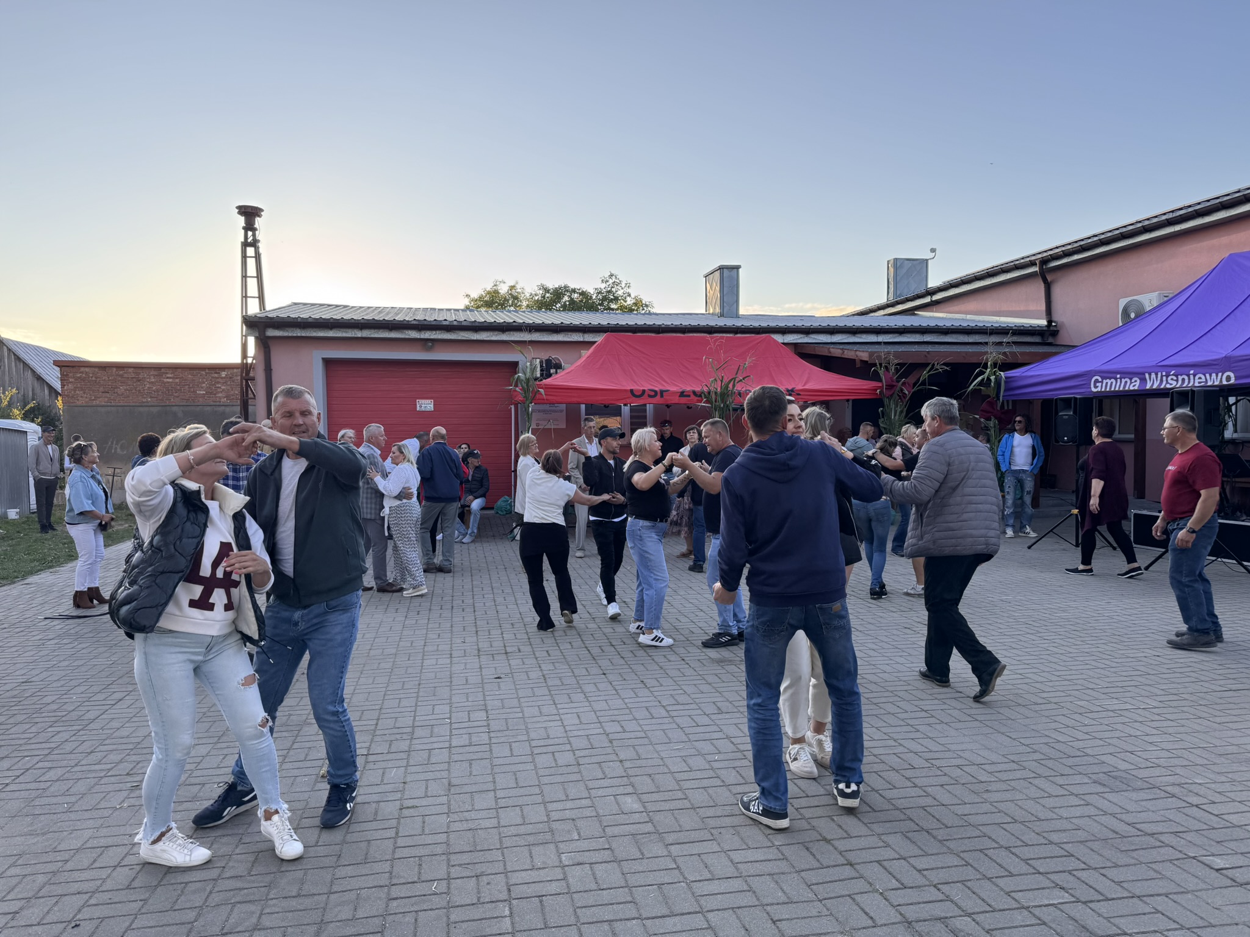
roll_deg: +0.2
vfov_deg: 56.8
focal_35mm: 24
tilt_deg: -1.8
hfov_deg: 71.6
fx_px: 867
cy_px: 468
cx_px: 625
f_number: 1.78
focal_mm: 6.76
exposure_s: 1/491
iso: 80
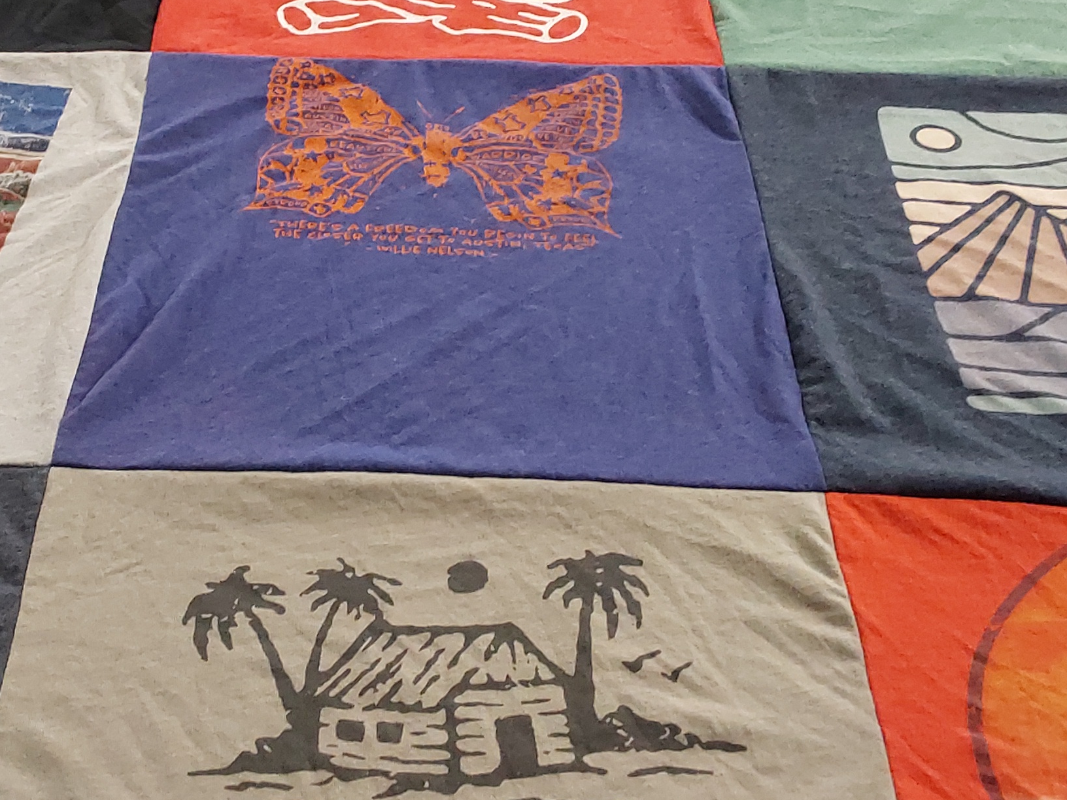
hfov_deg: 34.1
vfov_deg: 26.0
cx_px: 386
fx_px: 1726
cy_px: 286
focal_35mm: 56
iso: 200
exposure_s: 1/60
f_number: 1.9
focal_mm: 2.91
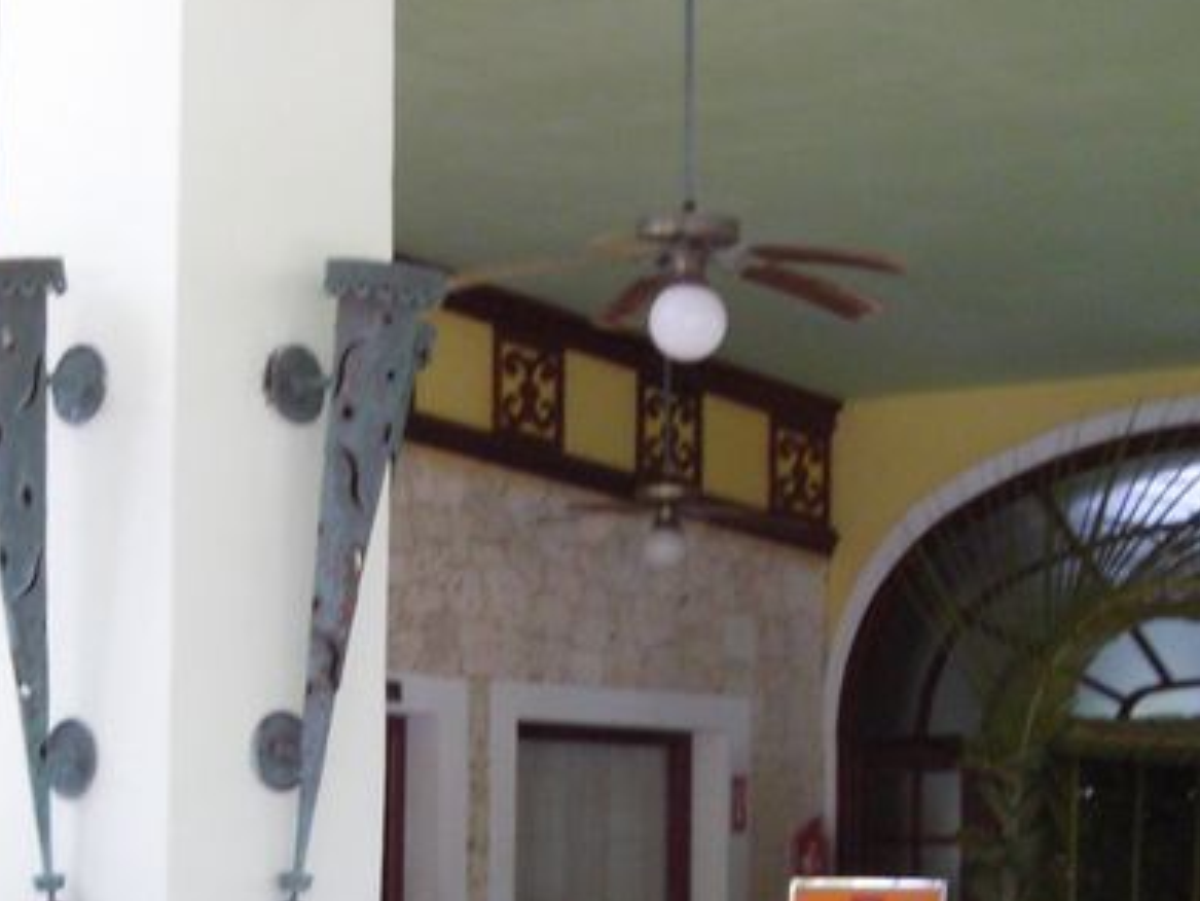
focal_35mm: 100
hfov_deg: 19.6
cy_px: 818
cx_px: 463
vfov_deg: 14.6
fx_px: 3468
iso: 200
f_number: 2.7
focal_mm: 6.2
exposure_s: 1/100
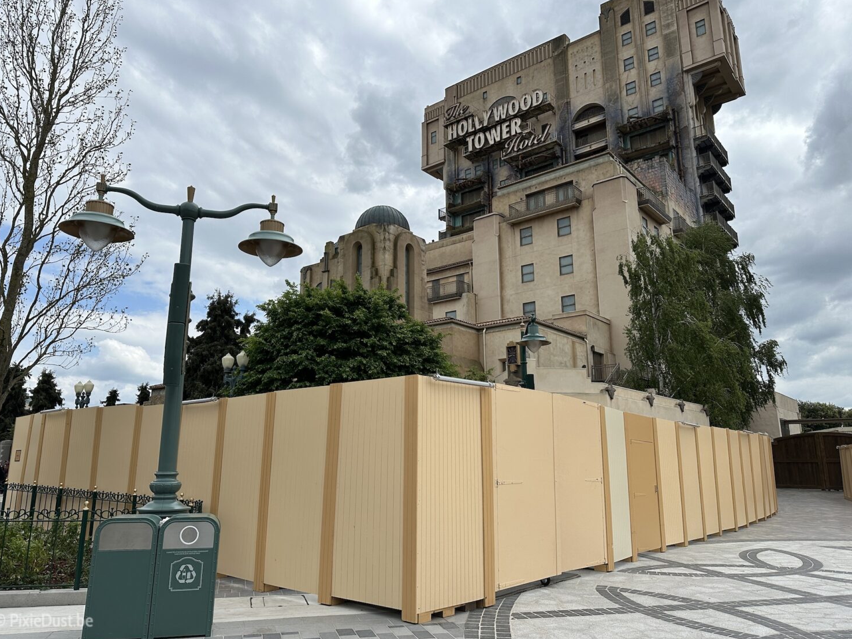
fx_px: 615
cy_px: 318
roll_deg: +0.4
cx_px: 418
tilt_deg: +12.8
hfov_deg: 69.4
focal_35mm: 25
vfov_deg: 54.9
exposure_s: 1/6623
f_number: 1.78
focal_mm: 6.86
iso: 80
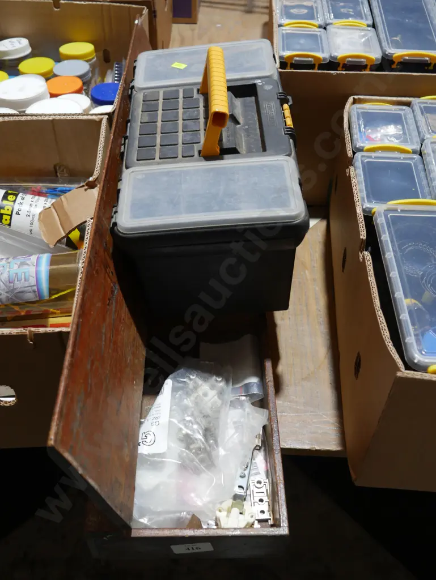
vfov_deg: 53.9
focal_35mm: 34
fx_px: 571
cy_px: 290
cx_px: 218
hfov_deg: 41.8
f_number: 4
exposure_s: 1/60
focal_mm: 17
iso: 320
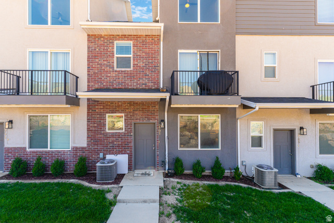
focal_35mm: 15
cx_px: 167
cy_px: 112
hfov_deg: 100.4
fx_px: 139
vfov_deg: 77.4
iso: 320
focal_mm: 10
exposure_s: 1/160
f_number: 9
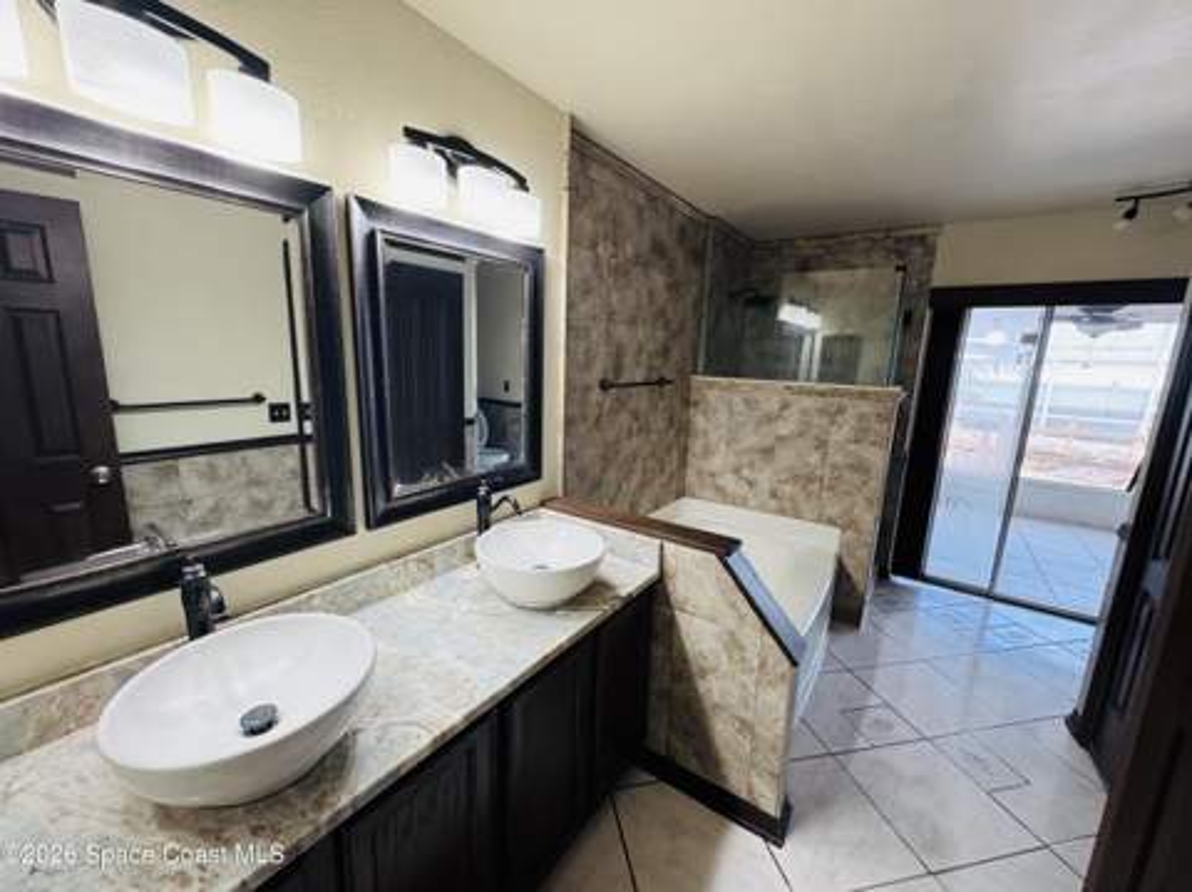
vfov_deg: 85.6
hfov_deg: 102.1
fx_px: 482
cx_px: 596
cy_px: 446
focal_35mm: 14
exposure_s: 1/60
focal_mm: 2.22
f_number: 2.2
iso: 320
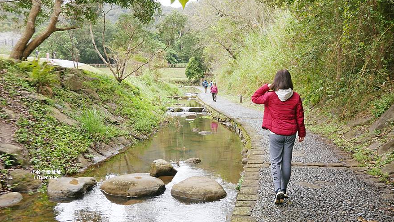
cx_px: 193
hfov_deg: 52.8
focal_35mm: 38
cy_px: 111
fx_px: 397
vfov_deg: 31.2
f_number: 4.2
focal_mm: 17
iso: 400
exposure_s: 1/60
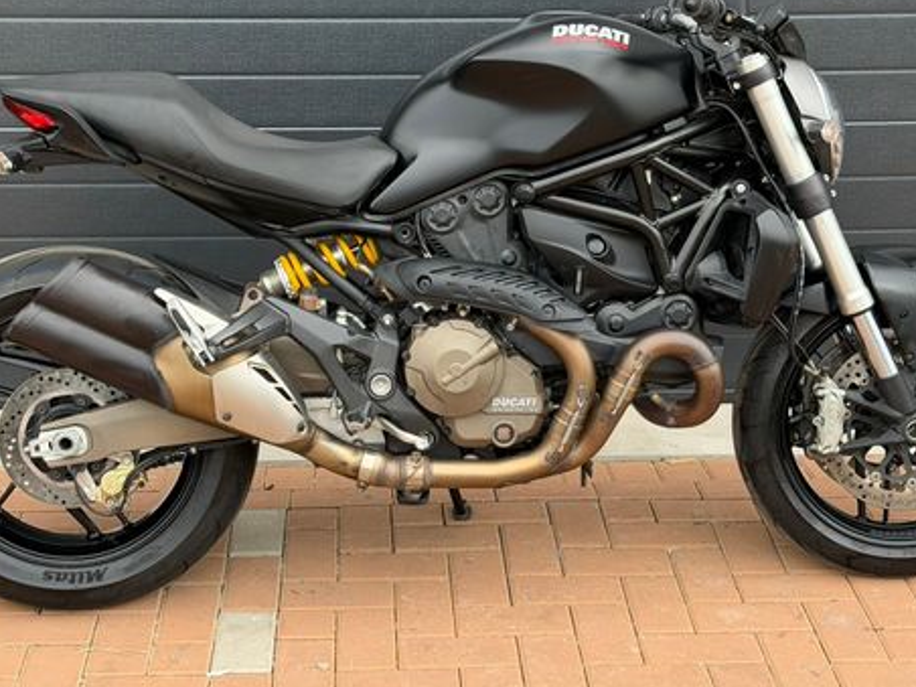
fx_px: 1799
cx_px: 434
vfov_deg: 21.6
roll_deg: -0.2
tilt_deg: -18.0
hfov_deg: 28.6
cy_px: 314
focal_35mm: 68
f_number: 1.78
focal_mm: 6.76
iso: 64
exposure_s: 1/855
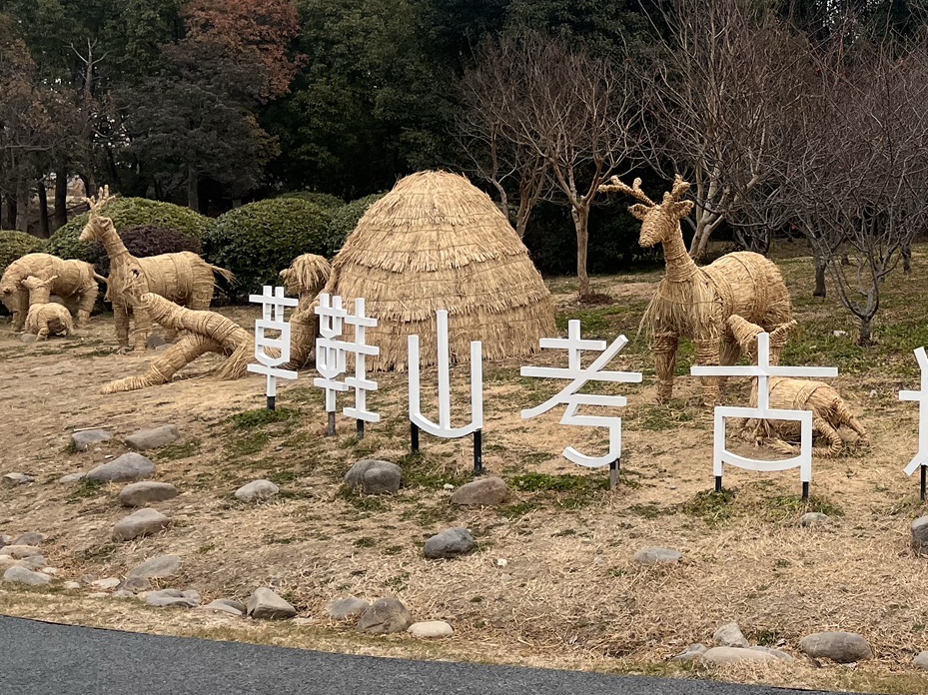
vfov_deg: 25.8
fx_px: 1501
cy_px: 195
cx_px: 901
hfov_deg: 32.0
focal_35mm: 56
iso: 50
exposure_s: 1/1497
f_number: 1.6
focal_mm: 5.1
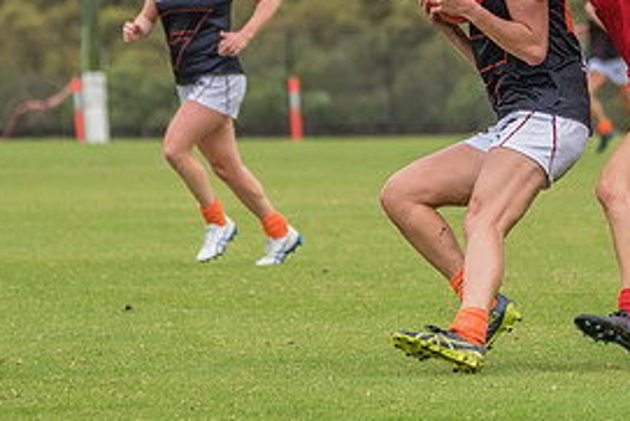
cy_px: 157
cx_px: 469
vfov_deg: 2.4
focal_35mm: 564
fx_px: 9875
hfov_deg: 3.7
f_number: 6.3
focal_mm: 210
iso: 500
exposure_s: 1/1250
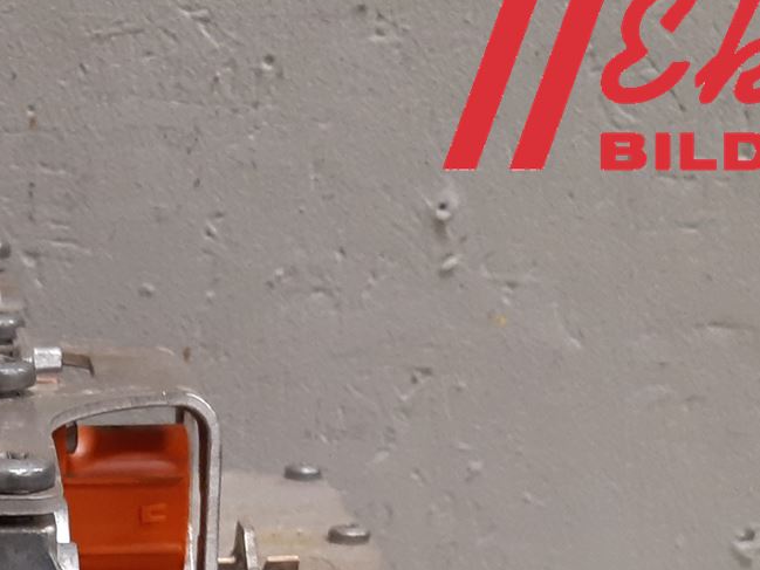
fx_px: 1801
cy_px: 871
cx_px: -37
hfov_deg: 22.7
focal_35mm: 82
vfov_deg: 16.3
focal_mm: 3.93
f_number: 1.7
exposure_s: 1/50
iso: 160
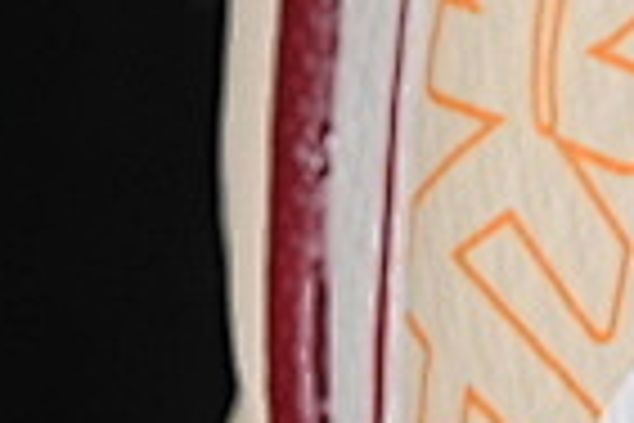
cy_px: -58
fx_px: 10108
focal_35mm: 574
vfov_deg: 2.4
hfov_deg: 3.6
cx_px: 1353
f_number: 7.1
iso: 160
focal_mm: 50
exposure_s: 1/80
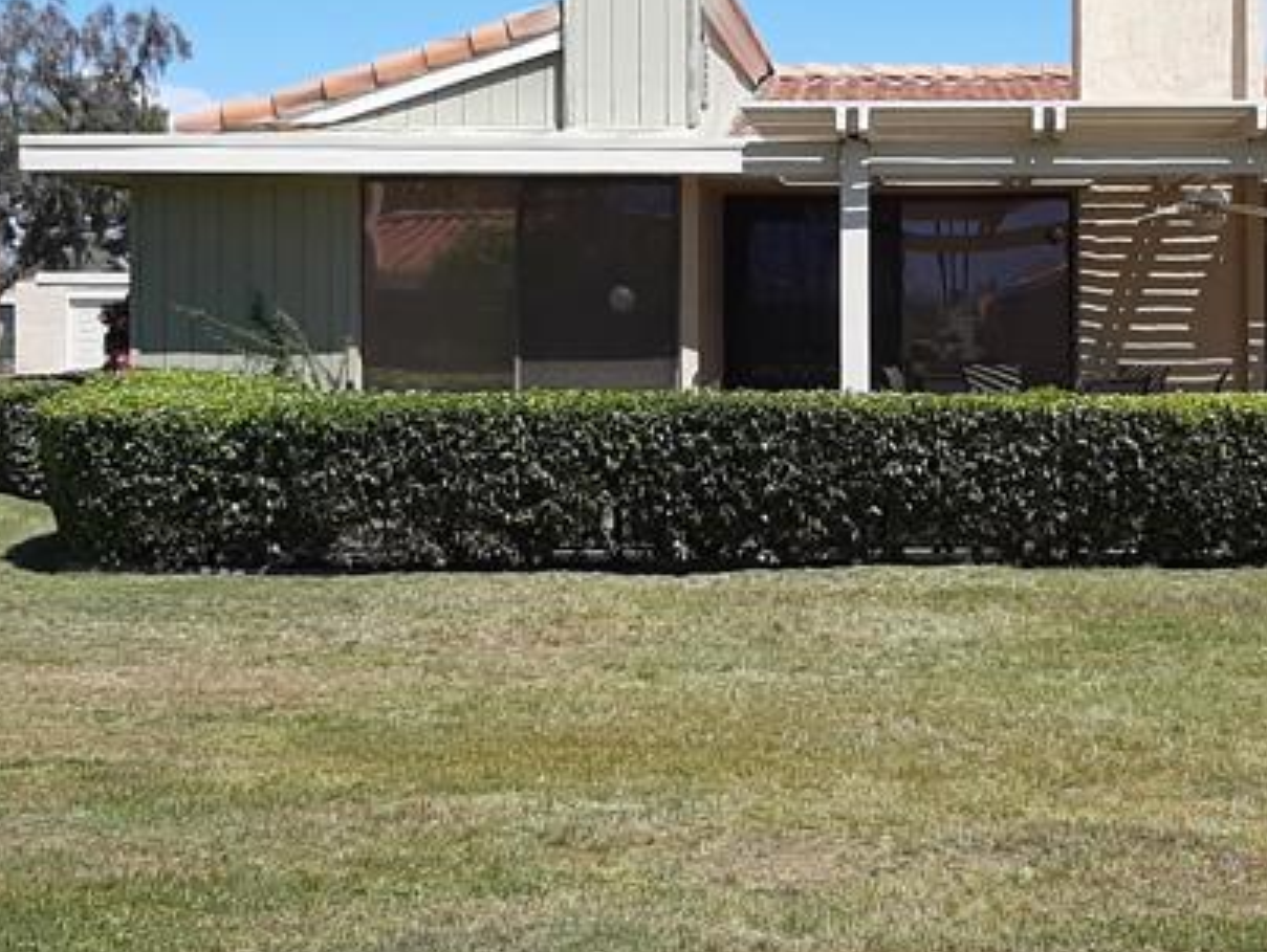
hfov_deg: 29.1
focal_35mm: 66
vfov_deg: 22.1
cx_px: 880
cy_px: 264
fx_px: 2418
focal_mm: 3.93
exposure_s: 1/3067
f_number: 1.7
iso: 40
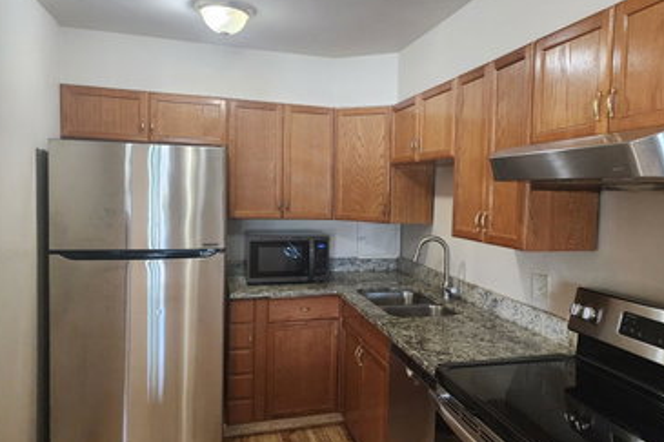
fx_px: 516
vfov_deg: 46.4
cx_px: 376
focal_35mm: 28
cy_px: 220
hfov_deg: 65.2
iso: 1000
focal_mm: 6.4
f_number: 1.8
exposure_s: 1/120
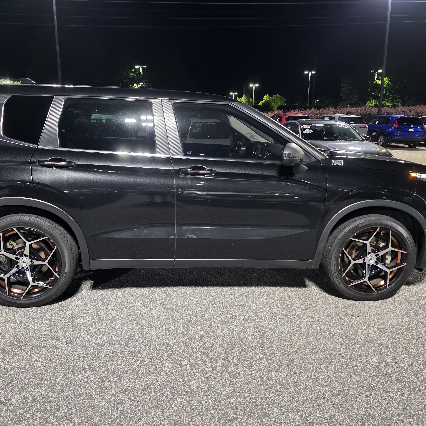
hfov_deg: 57.0
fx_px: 390
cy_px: 210
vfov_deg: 57.3
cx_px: 179
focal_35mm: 28
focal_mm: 6.3
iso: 1600
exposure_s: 1/120
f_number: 1.7
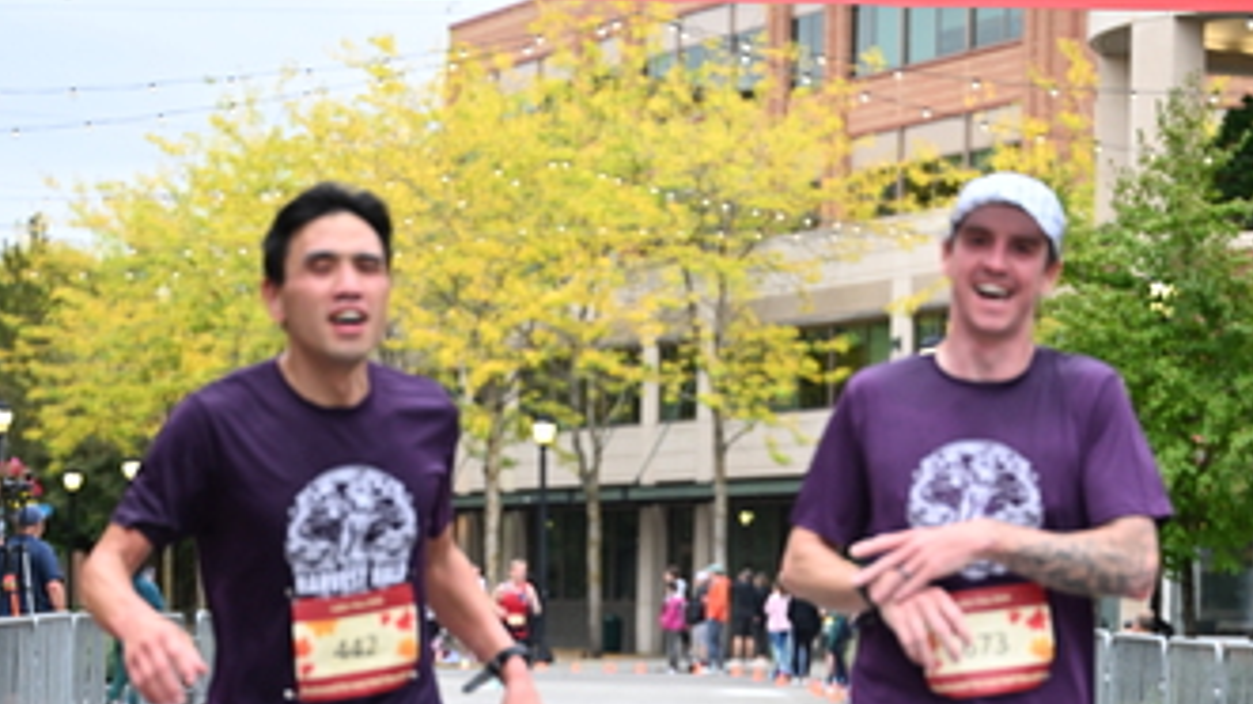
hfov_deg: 17.6
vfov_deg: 9.9
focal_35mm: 122
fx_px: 4052
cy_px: 643
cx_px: 653
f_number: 2.8
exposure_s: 1/1250
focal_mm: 70
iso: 1250
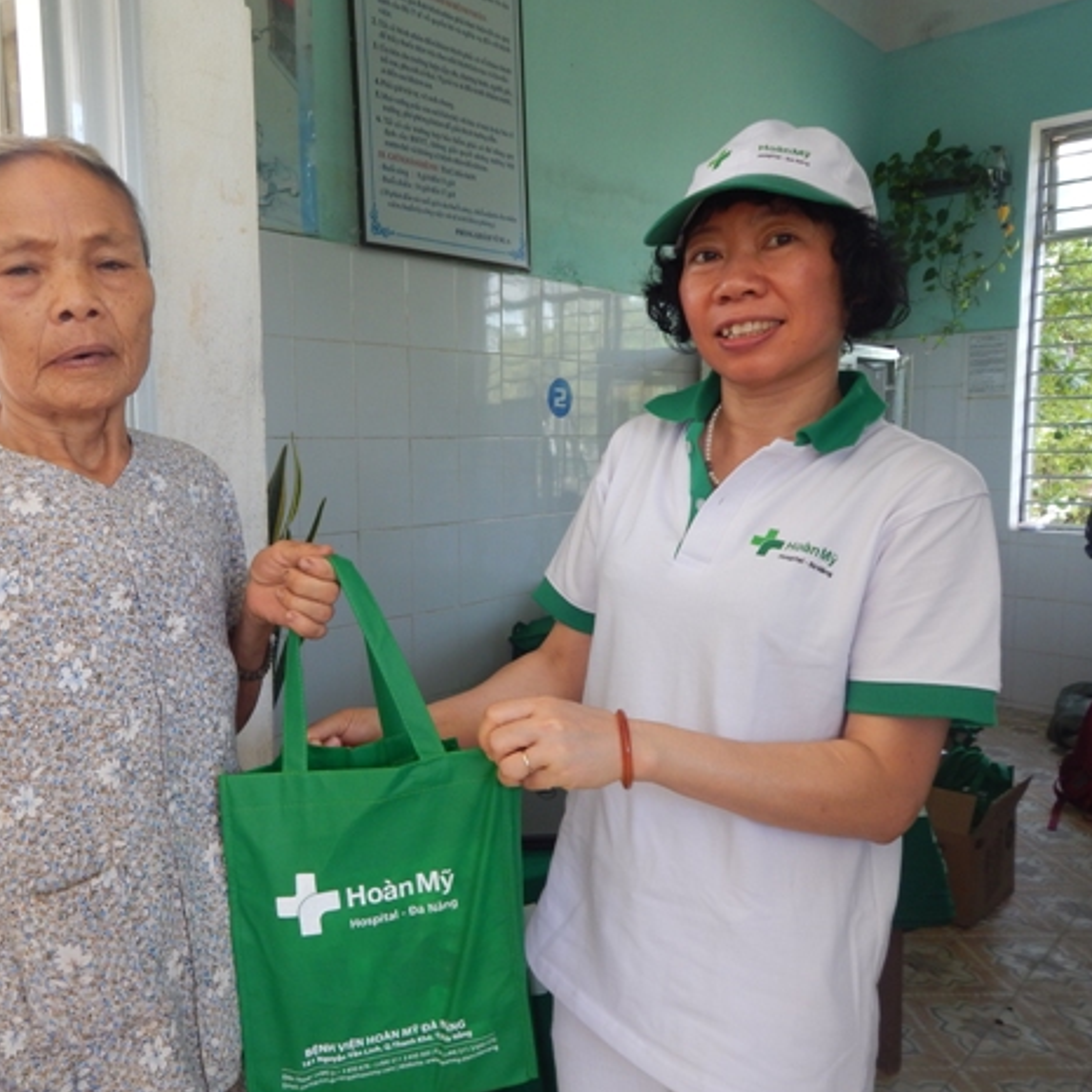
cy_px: 554
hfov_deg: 56.8
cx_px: 425
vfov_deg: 57.3
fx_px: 999
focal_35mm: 28
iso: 125
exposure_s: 1/60
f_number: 3
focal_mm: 4
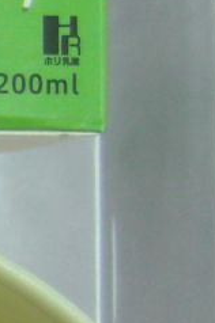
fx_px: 2390
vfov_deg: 7.7
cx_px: -812
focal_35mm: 266
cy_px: 318
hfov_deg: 4.5
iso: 200
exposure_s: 1/60
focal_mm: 7.9
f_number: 2.8
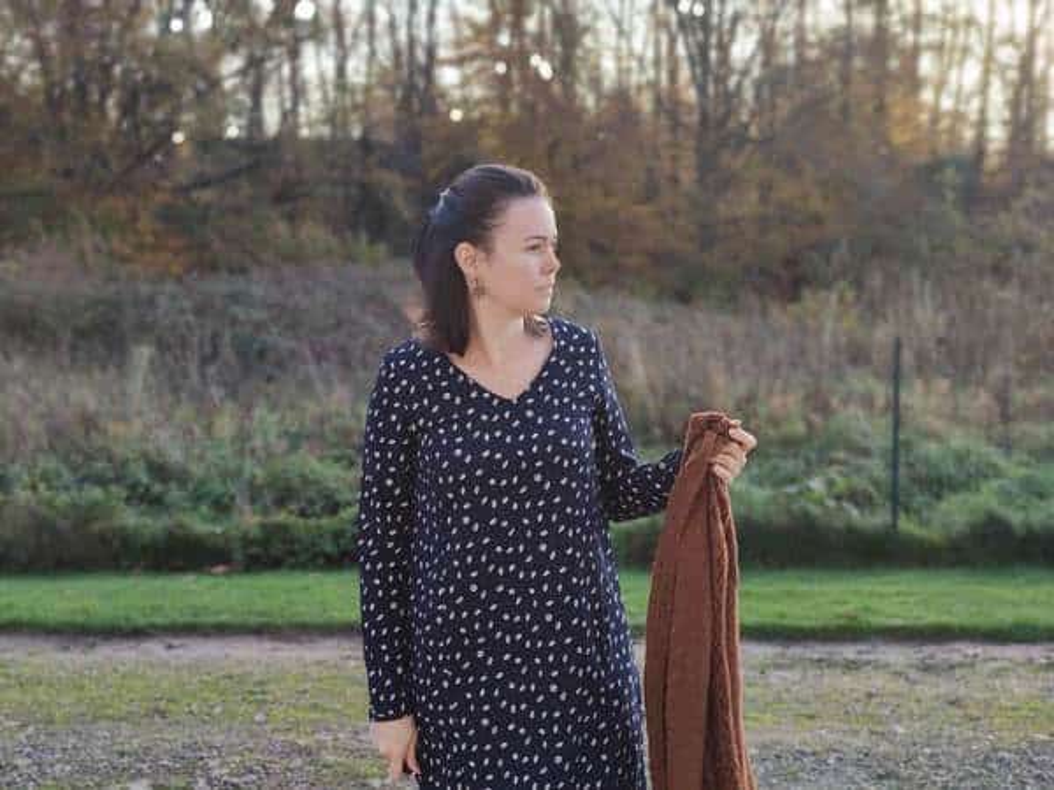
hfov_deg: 45.8
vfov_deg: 35.1
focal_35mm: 41
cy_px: 395
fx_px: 1248
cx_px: 527
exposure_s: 1/227
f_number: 2
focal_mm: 8.16
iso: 100
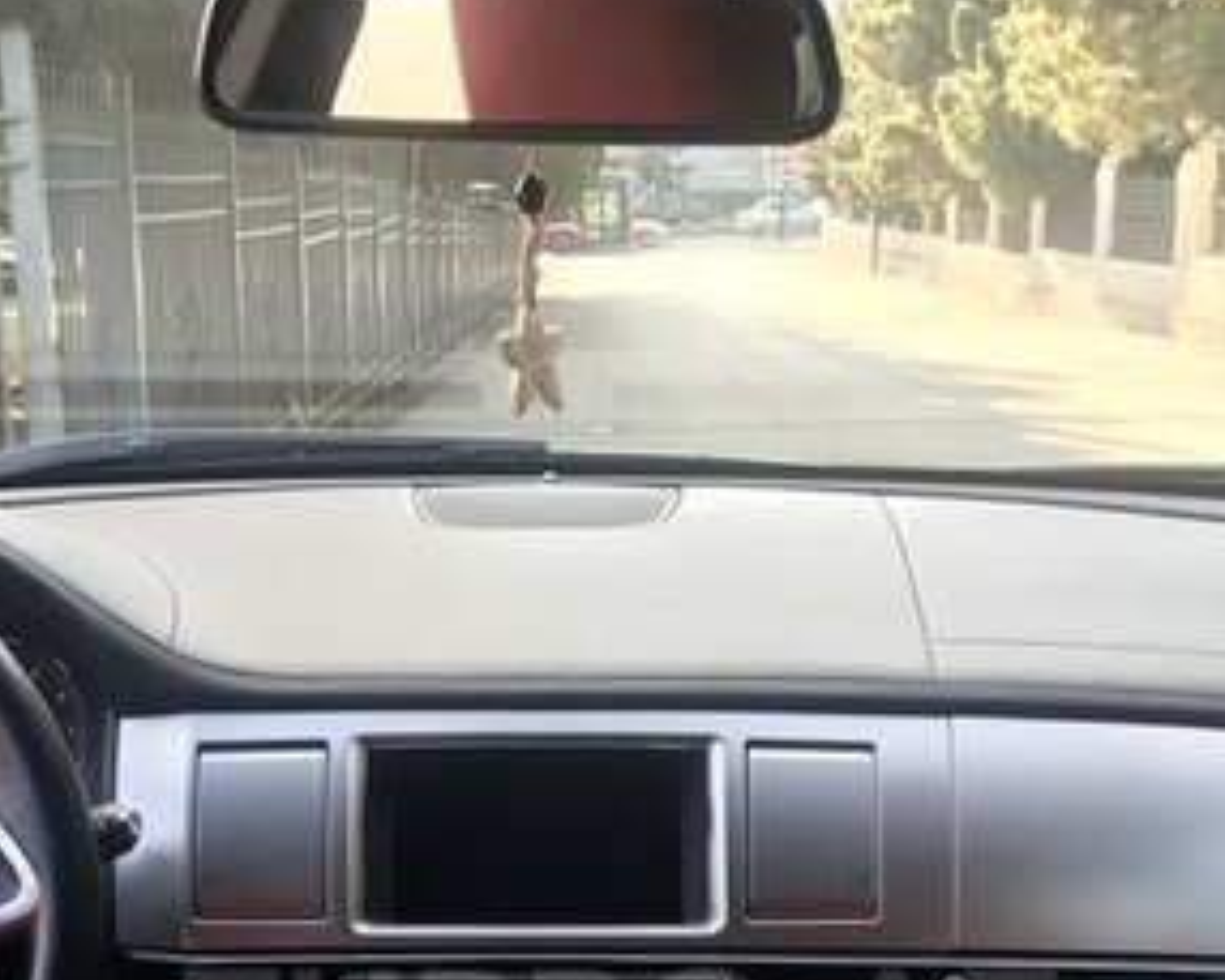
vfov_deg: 23.0
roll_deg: +0.4
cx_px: 621
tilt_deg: -20.7
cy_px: 1033
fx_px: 2285
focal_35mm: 63
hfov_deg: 30.0
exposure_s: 1/90
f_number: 1.8
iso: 20
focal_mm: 3.99
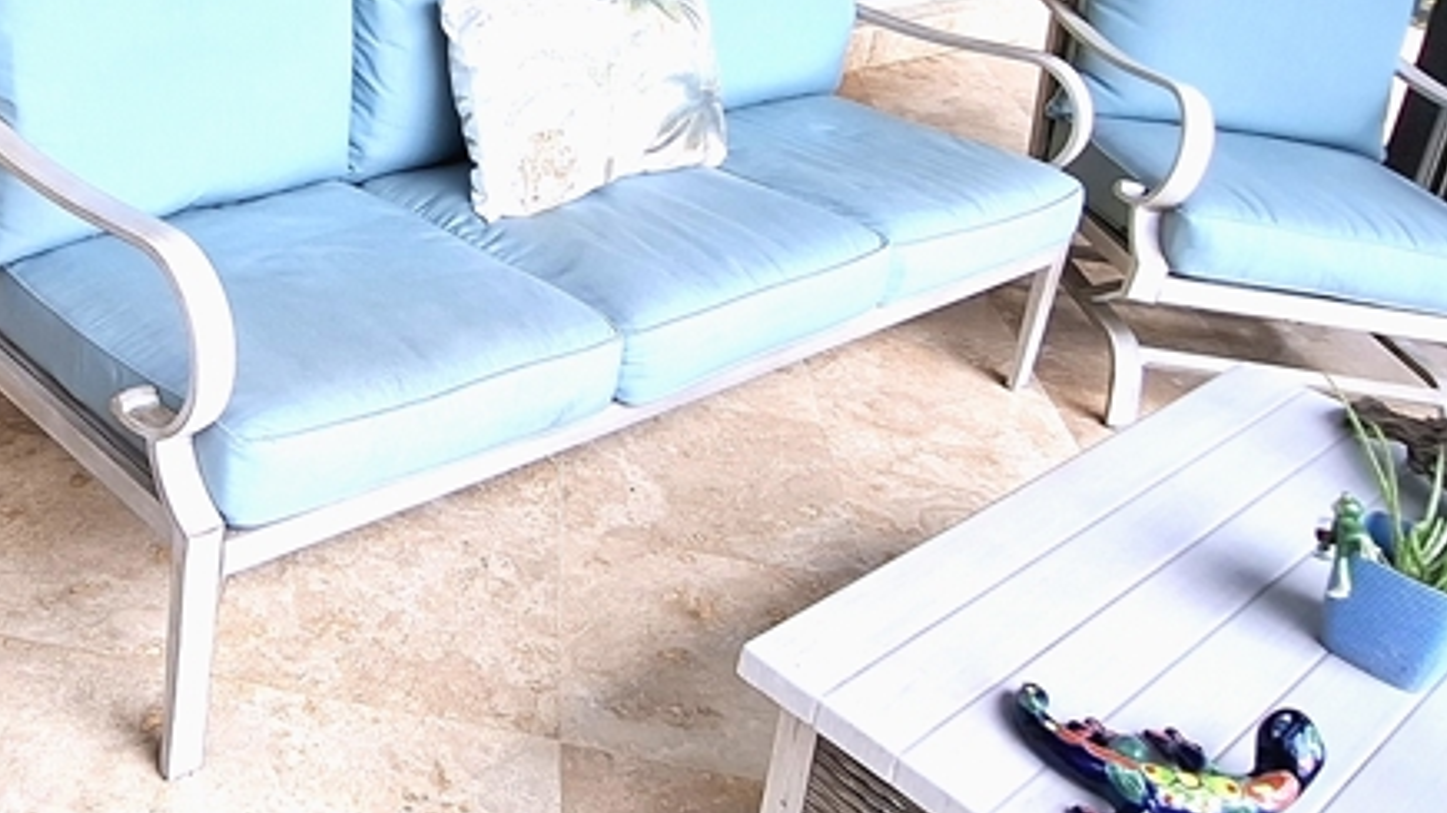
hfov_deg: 48.7
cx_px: 292
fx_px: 1496
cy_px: 106
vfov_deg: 29.4
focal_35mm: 39
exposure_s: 1/105
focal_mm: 1.74
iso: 40
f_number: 2.2
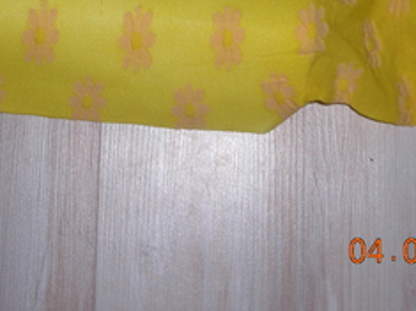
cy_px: -38
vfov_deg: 16.1
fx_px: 1069
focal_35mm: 89
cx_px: 209
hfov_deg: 22.0
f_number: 3.2
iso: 50
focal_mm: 6.3
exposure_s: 1/60
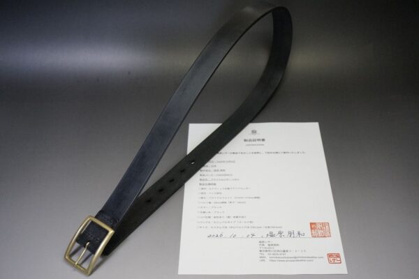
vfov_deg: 28.9
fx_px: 541
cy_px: 140
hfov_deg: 42.3
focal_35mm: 46
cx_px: 210
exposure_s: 1/160
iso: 2000
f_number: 5
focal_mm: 31
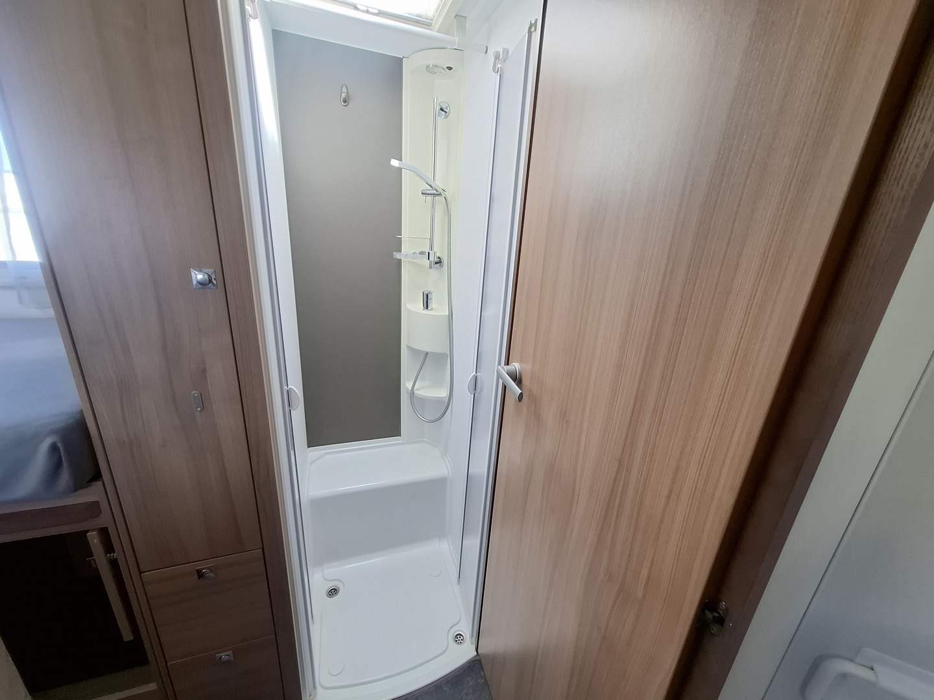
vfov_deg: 89.9
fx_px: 351
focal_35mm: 13
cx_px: 467
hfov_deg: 106.2
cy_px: 350
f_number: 2.2
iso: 80
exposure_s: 1/50
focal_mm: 1.74
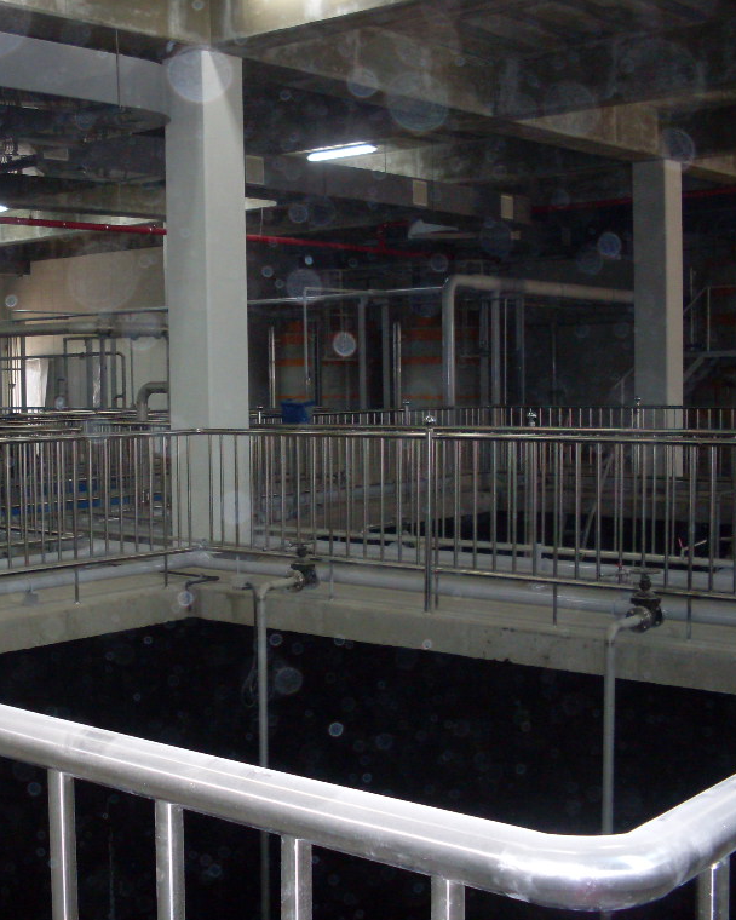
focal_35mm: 50
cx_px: 189
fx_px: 1361
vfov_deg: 37.3
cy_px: 464
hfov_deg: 29.8
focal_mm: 6.3
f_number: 2.8
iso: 200
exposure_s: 1/45
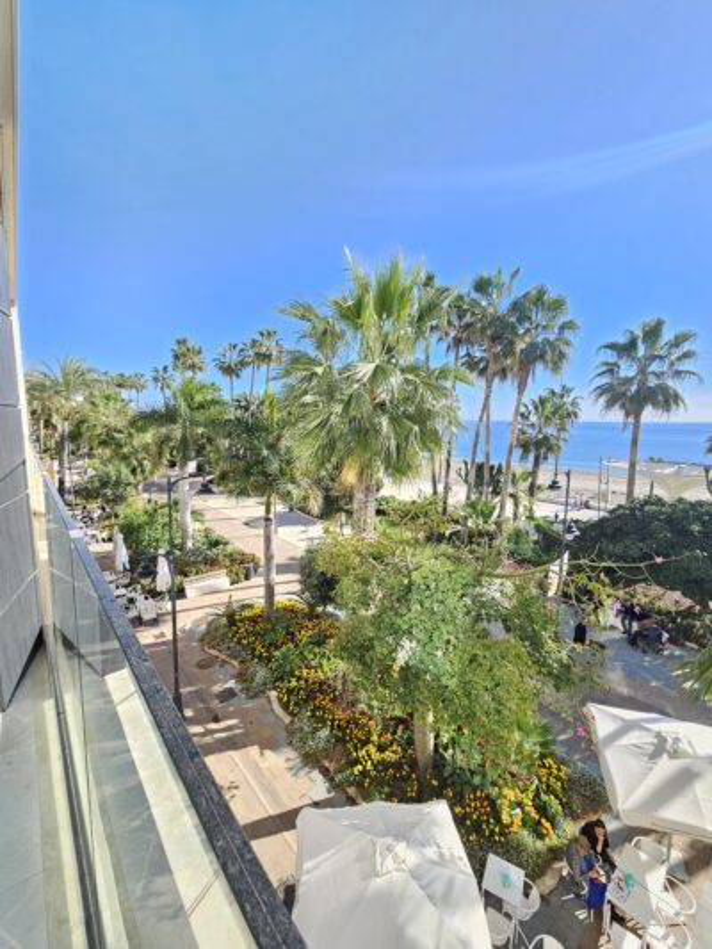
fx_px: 356
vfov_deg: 106.2
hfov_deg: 89.9
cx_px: 356
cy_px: 474
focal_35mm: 13
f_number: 2.2
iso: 50
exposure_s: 1/460
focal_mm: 2.2
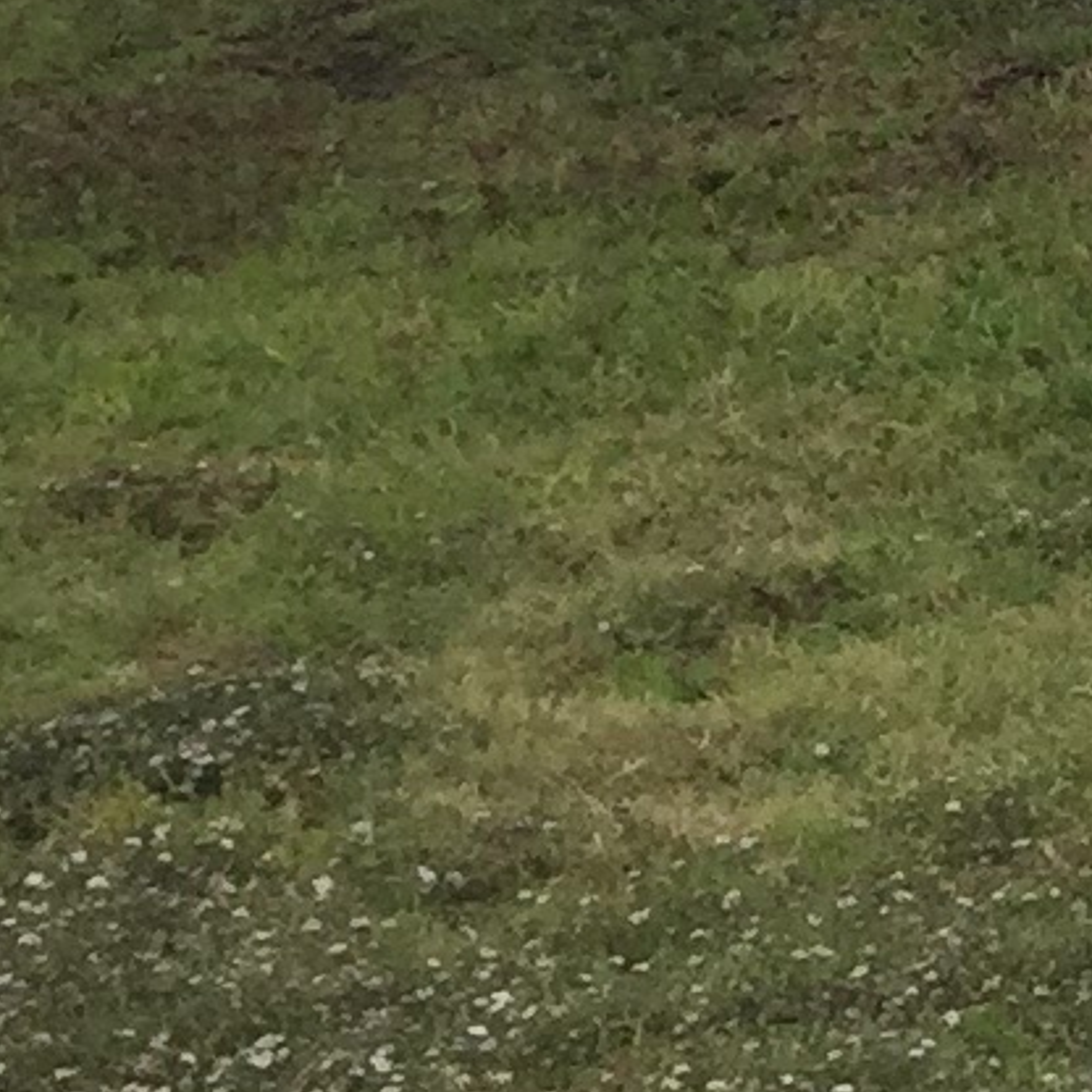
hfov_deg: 7.6
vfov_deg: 8.3
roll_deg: -0.3
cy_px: -1129
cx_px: 3286
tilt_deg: +1.7
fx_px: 7174
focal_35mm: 201
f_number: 2.2
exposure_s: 1/694
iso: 32
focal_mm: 4.15
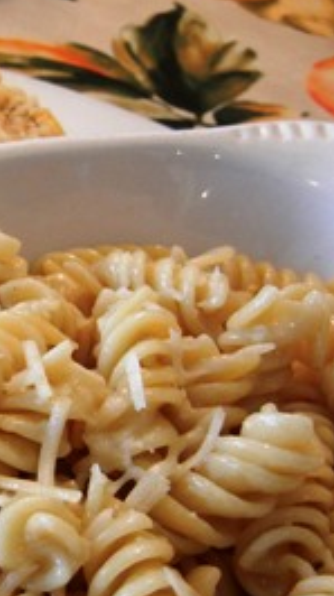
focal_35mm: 64
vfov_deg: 32.6
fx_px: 1011
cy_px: 401
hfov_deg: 16.9
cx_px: -179
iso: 287
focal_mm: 5.4
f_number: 3.5
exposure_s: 1/30
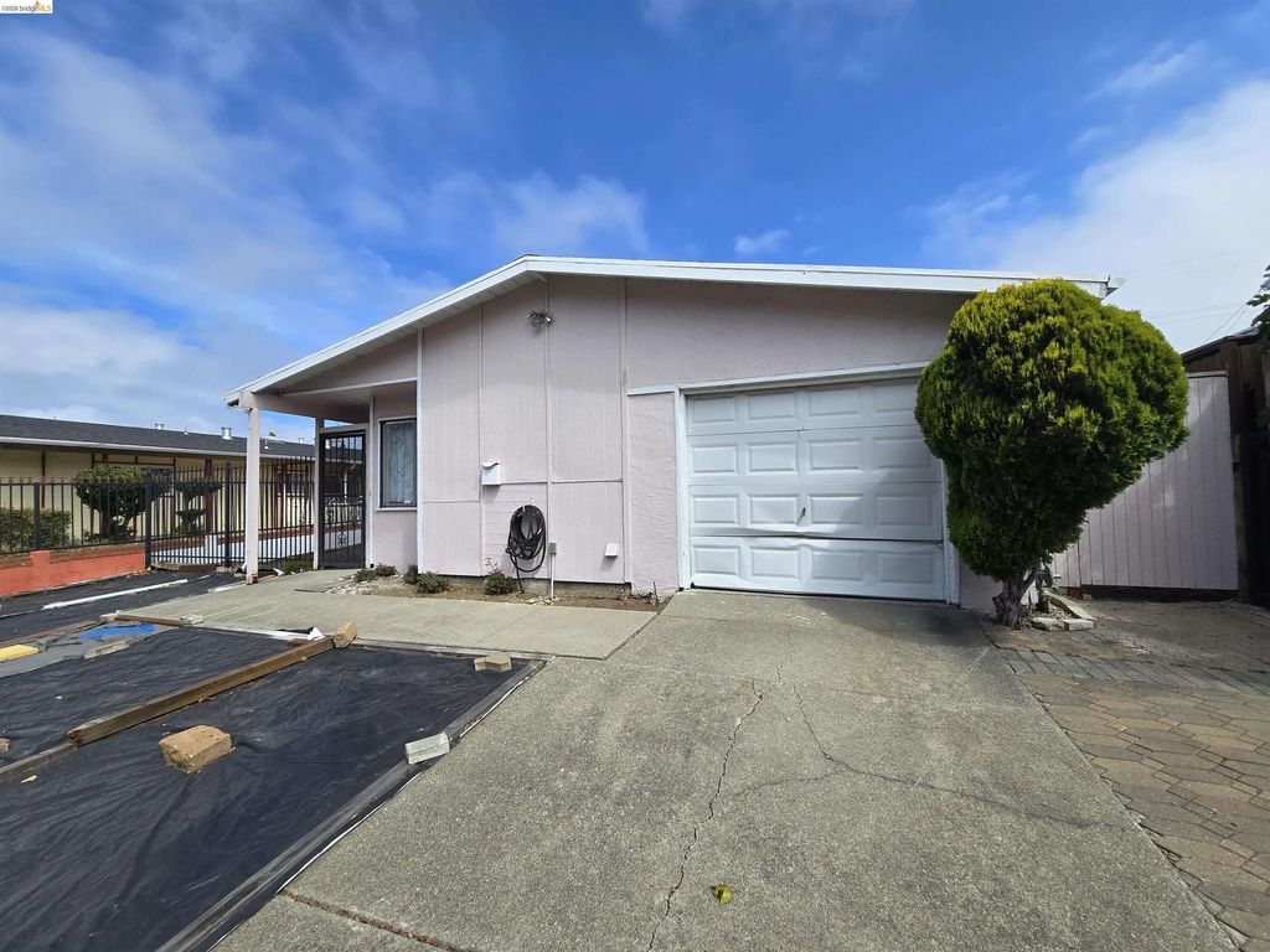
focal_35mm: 13
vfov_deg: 89.9
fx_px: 477
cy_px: 476
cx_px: 635
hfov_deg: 106.2
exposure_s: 1/2775
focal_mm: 2.2
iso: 50
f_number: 2.2
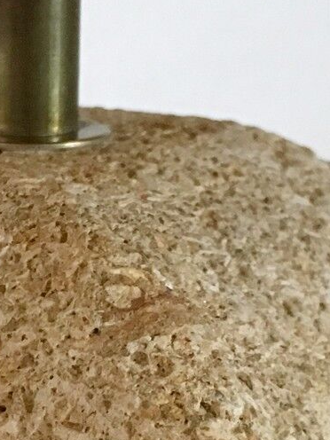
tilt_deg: -17.9
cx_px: -82
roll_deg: -0.3
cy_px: 310
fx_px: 1487
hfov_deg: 12.3
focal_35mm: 117
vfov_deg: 16.8
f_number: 2.2
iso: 200
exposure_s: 1/25
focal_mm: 4.15
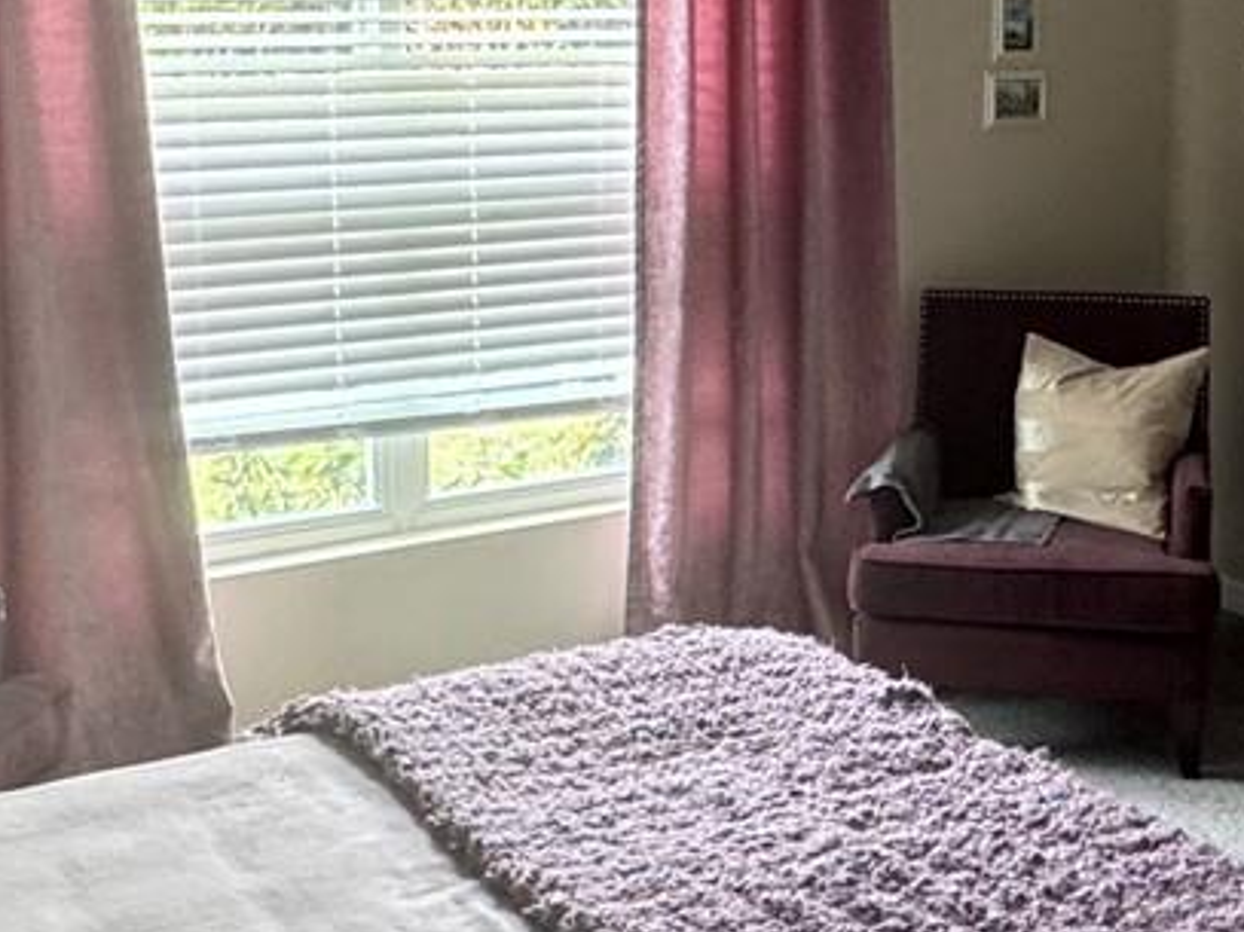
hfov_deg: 34.6
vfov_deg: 26.1
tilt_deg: -5.6
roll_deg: +0.1
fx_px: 1976
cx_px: 822
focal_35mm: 55
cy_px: 193
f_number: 2.2
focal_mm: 2.22
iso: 250
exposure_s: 1/99
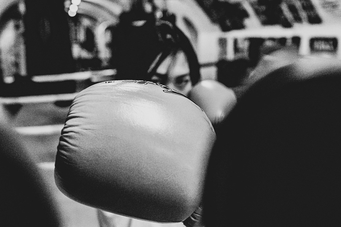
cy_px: 114
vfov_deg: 31.2
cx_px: 170
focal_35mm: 43
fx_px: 407
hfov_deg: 45.4
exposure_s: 1/640
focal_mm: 43
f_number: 6.3
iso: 20000
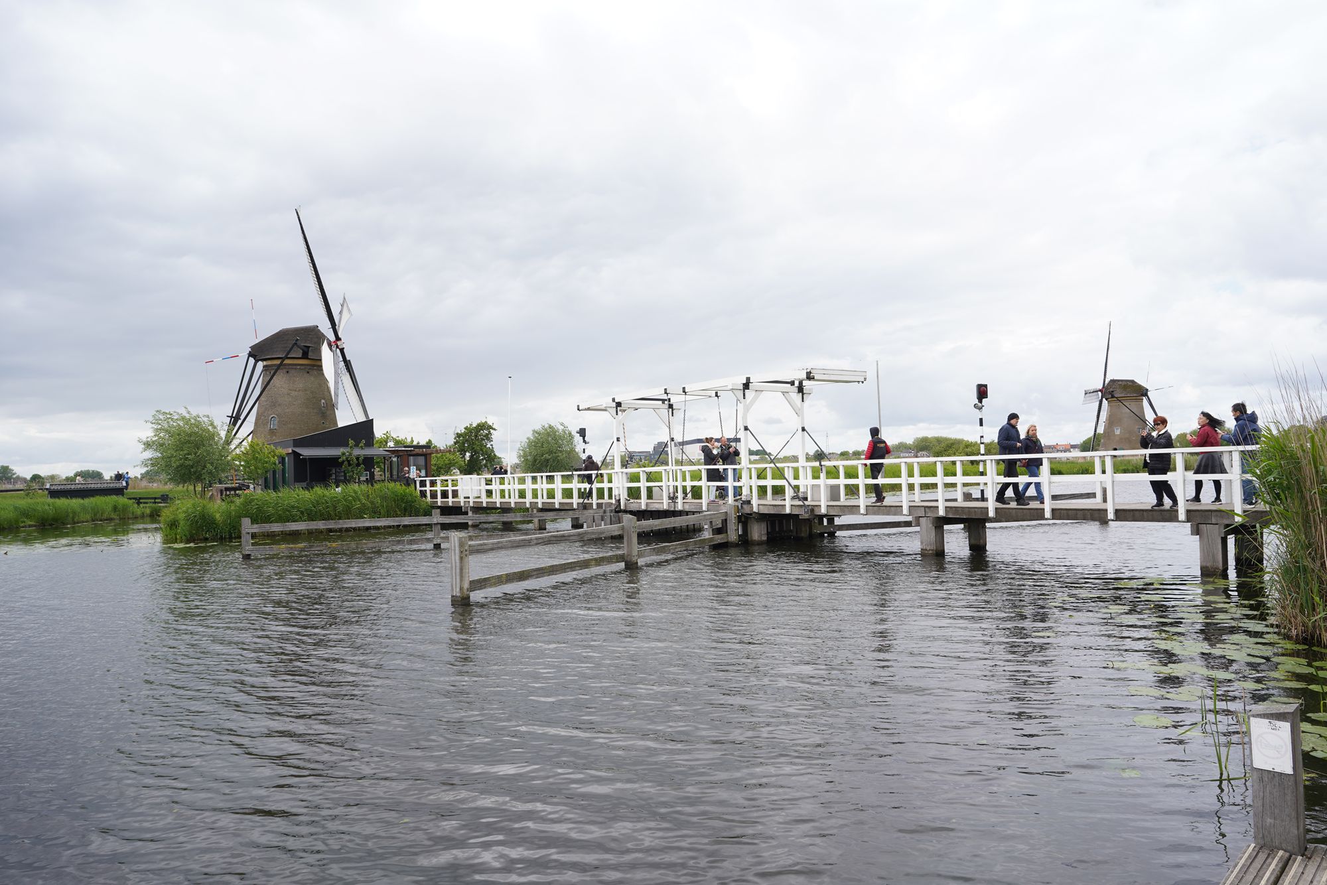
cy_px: 442
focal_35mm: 24
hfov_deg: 73.7
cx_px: 664
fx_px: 885
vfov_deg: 53.1
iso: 100
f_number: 9
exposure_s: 1/100
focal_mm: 24
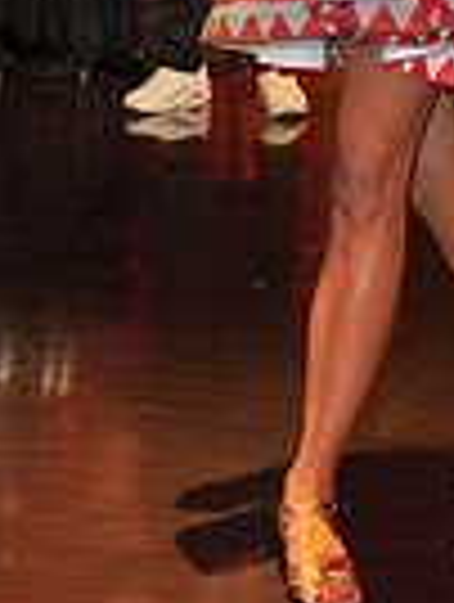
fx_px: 2388
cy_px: -99
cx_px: 685
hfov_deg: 10.5
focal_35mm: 137
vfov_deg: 14.0
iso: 4000
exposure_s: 1/200
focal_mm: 33
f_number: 4
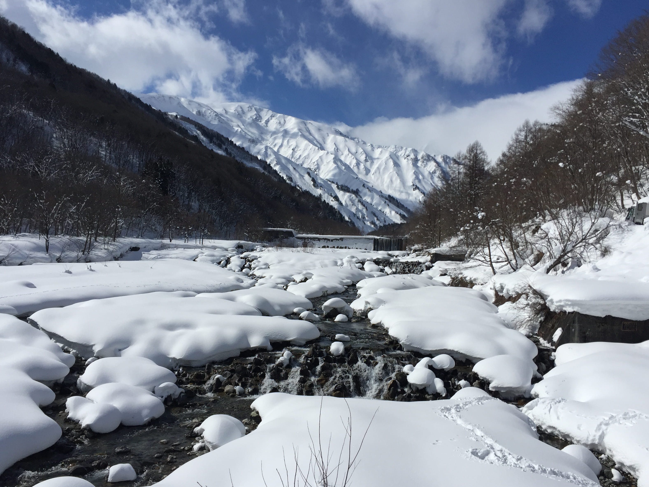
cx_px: 323
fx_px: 562
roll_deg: -0.8
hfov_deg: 60.0
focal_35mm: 30
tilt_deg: +5.7
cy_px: 249
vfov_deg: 46.8
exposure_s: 1/7937
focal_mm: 4.15
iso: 32
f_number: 2.2
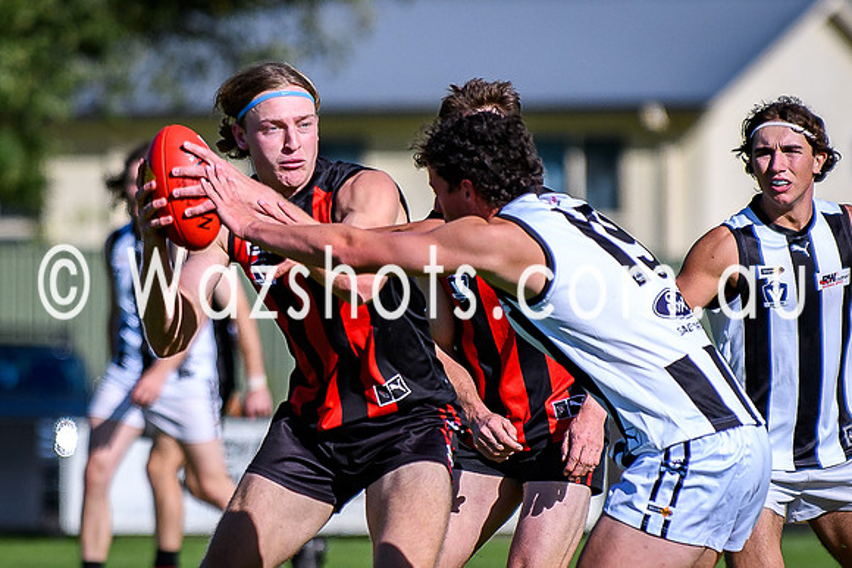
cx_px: 258
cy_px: 308
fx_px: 20014
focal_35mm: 845
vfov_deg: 1.6
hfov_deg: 2.4
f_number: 2.8
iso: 100
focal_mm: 200
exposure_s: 1/3200
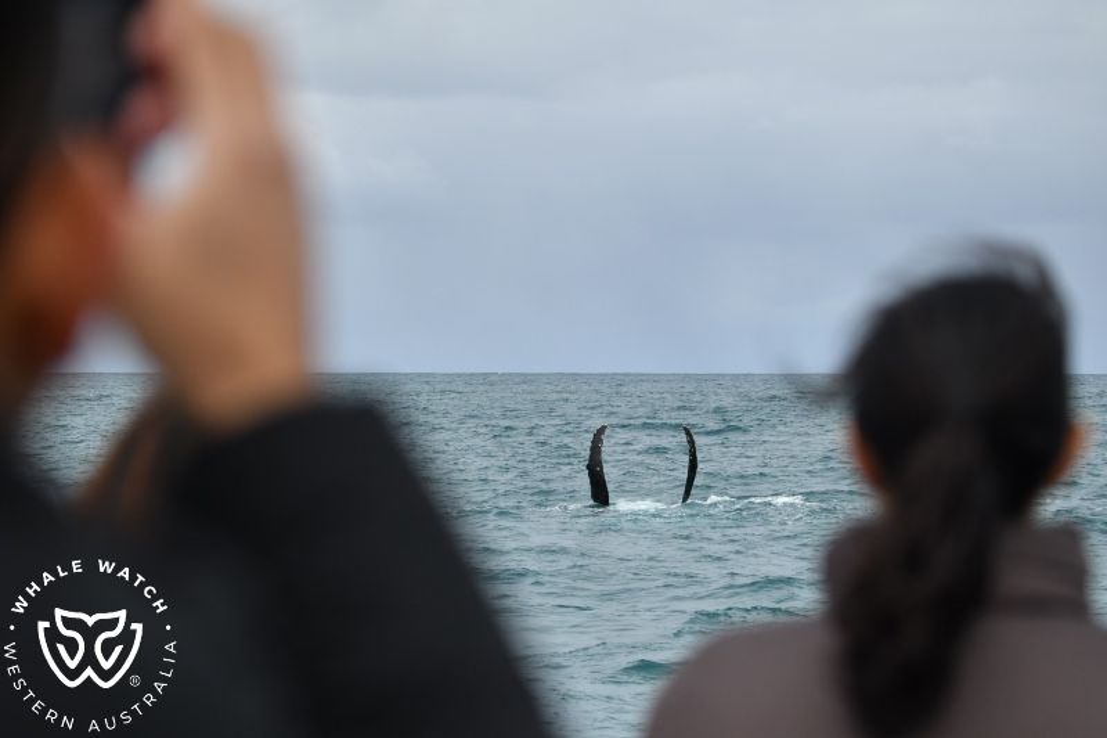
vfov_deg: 13.7
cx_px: 554
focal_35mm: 100
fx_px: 3074
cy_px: 369
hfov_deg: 20.4
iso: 1000
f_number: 5
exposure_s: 1/8000
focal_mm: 100
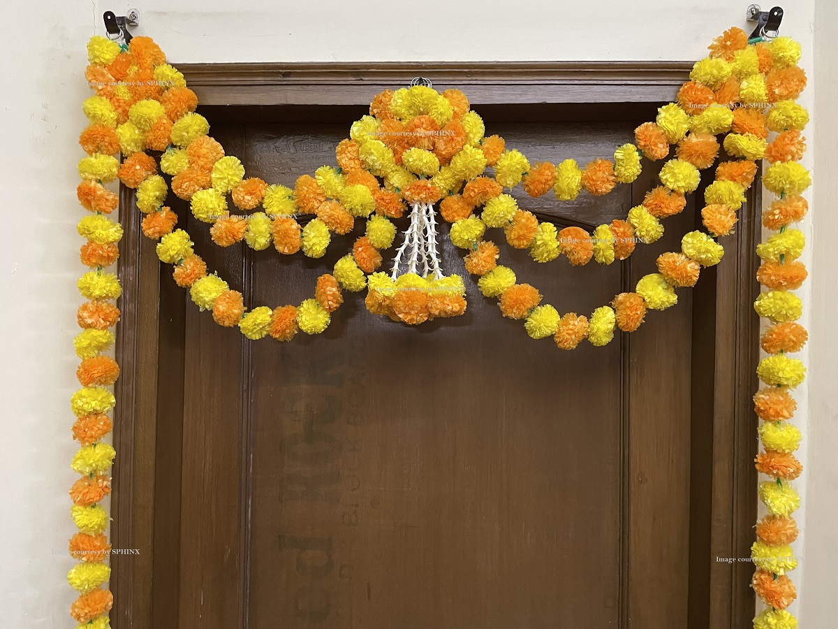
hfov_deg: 67.3
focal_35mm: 26
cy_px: 314
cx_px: 419
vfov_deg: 53.1
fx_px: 629
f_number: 1.6
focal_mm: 4.2
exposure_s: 1/50
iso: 500
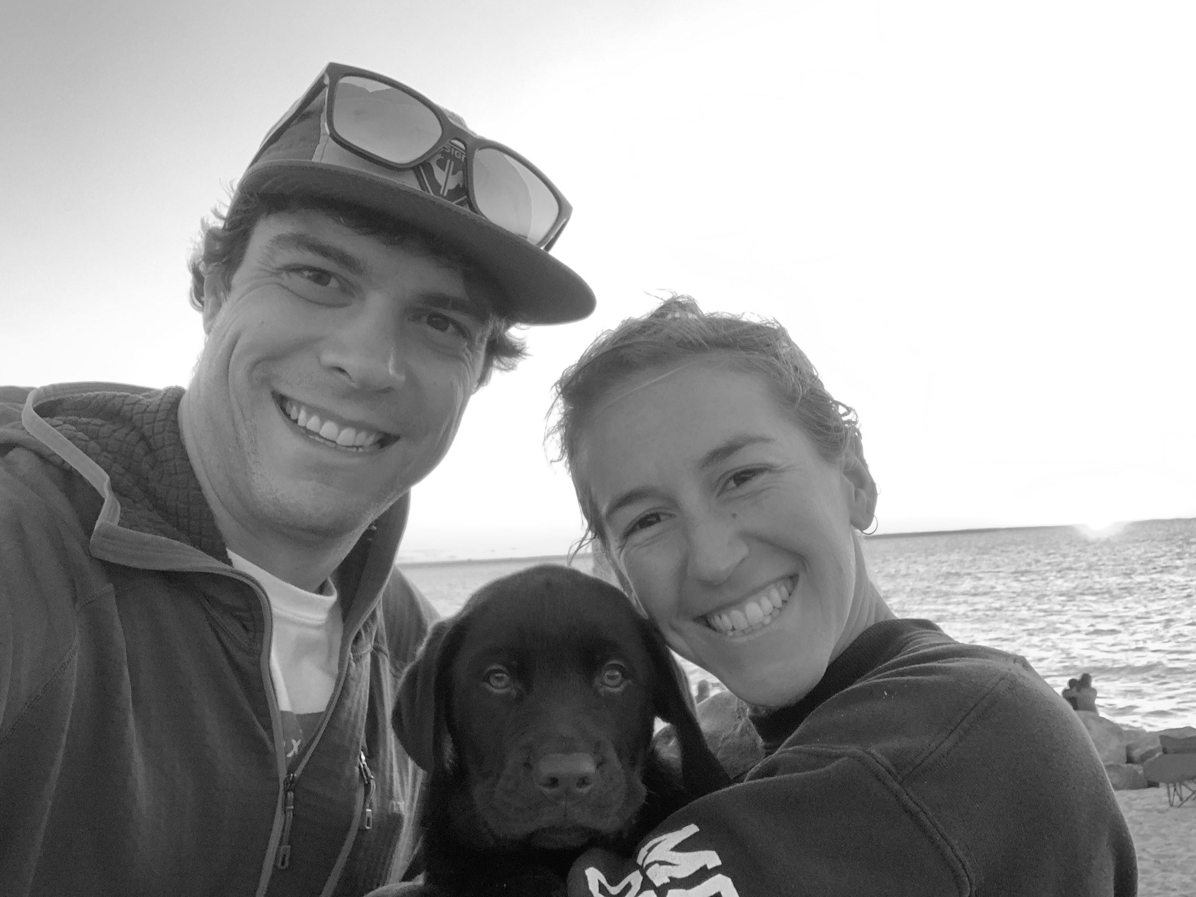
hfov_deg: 56.8
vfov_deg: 44.2
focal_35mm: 32
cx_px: 598
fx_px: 1106
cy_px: 448
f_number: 2.2
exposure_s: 1/60
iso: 100
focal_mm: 2.87
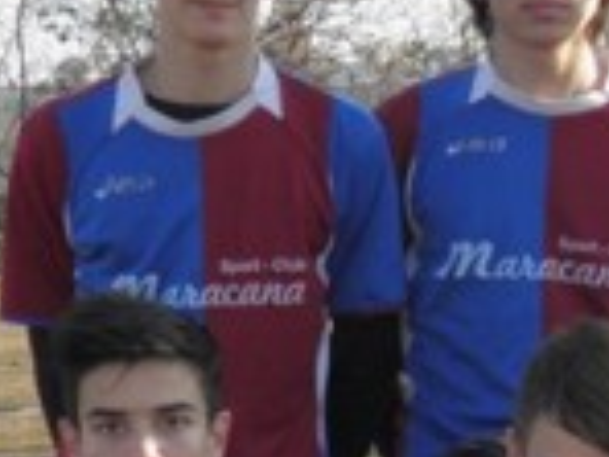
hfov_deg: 8.8
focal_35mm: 219
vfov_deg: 6.8
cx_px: 971
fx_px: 3853
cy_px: 496
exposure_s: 1/160
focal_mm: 8.9
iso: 50
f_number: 5.5
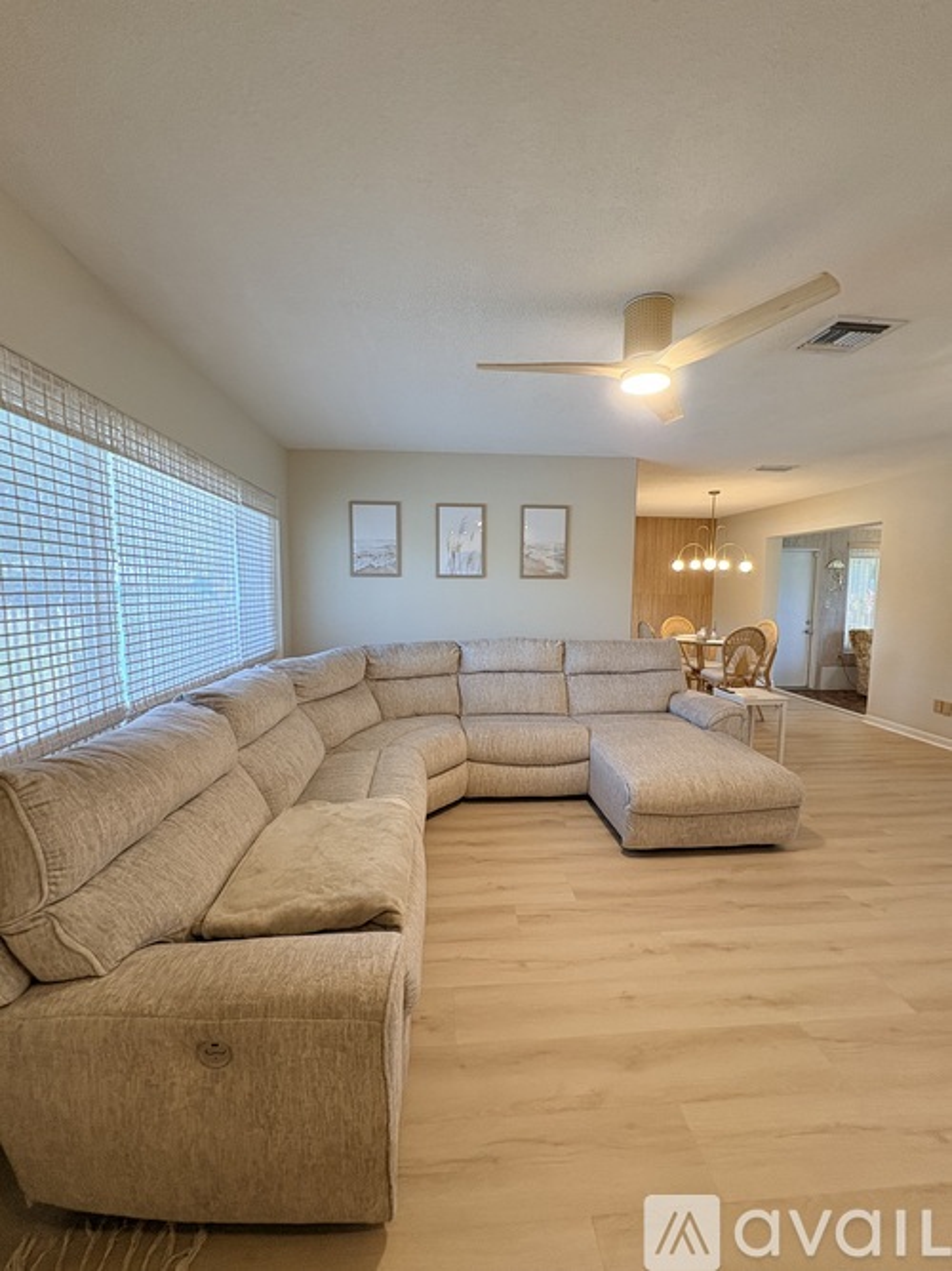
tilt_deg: -4.6
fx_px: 514
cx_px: 476
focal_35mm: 14
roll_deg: -1.2
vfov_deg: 102.1
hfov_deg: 85.7
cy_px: 636
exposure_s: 1/60
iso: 250
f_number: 2.2
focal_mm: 2.22
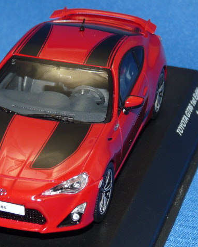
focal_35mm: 163
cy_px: 124
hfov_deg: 9.5
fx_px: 1194
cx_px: 57
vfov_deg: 11.8
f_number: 4
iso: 100
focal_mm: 12.8
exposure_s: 1/40
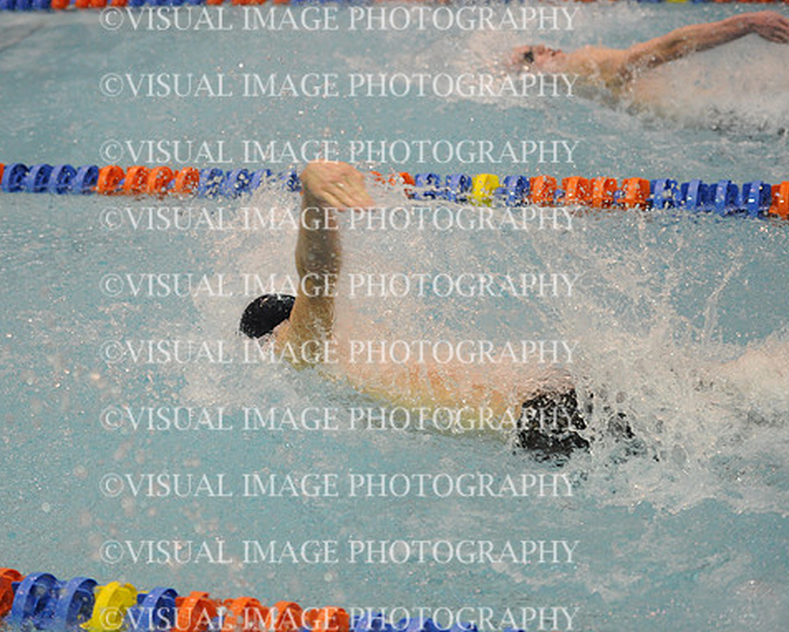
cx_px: 340
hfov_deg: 23.8
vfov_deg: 19.2
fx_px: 1868
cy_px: 318
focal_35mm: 80
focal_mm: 70
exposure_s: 1/640
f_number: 2.8
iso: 6400
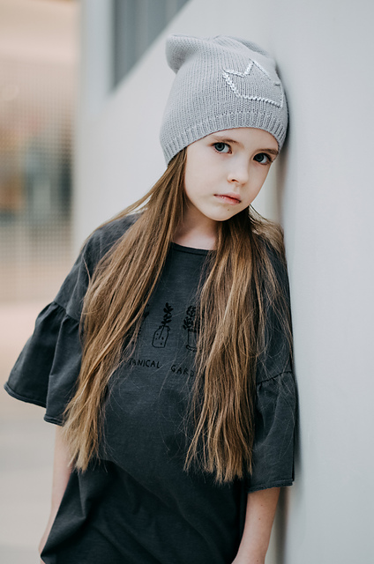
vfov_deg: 27.0
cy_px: 282
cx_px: 187
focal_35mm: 75
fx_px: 1174
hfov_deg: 18.1
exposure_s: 1/125
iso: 200
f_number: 2
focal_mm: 50
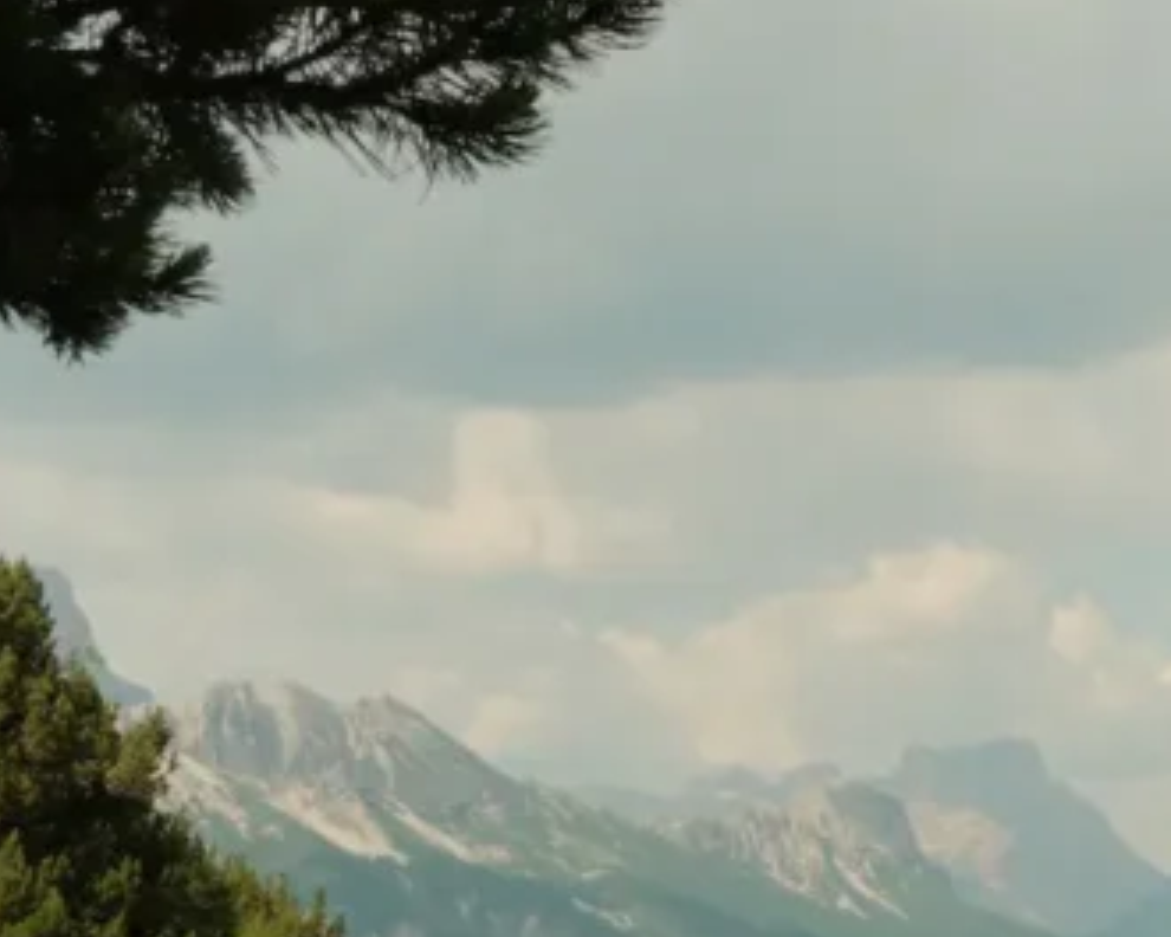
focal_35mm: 102
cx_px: 1803
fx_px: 3535
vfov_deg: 14.7
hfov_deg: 16.9
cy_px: 1035
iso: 500
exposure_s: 1/200
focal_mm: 23
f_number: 16
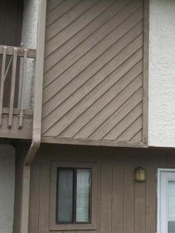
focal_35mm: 77
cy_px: 85
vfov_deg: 25.3
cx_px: 162
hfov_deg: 18.8
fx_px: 519
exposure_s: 1/125
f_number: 8.8
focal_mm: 5.7
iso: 80
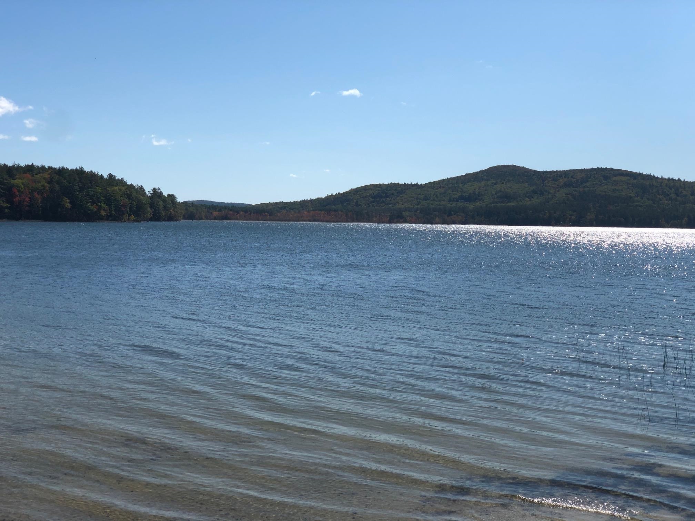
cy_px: 260
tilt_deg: -3.6
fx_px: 1044
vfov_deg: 28.0
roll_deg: +0.4
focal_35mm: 52
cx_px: 348
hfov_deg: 36.8
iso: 16
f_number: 2.4
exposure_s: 1/2288
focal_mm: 6
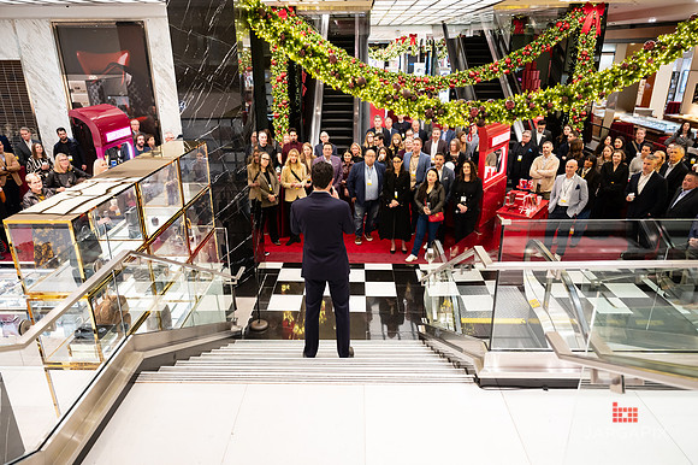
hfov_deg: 71.6
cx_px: 349
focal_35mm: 25
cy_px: 232
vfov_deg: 51.3
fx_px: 483
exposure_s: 1/160
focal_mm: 24
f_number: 3.2
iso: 1250
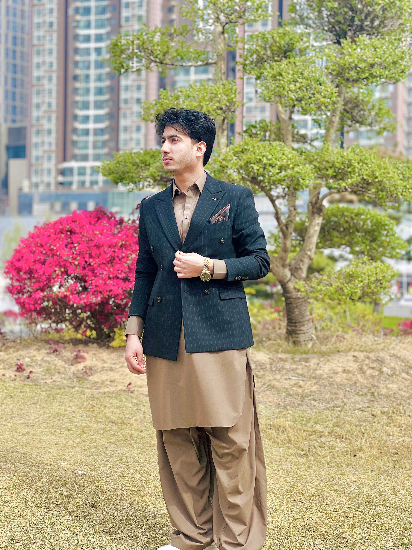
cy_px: 275
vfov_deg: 25.3
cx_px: 206
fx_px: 1222
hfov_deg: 19.1
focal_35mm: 77
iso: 25
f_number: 2.8
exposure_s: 1/267
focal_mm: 9
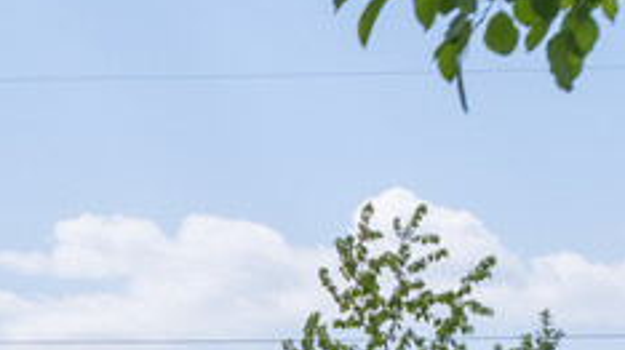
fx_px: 2963
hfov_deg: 11.4
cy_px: 685
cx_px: -390
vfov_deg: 6.6
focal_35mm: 179
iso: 250
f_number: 5.6
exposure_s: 1/480
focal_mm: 25.9
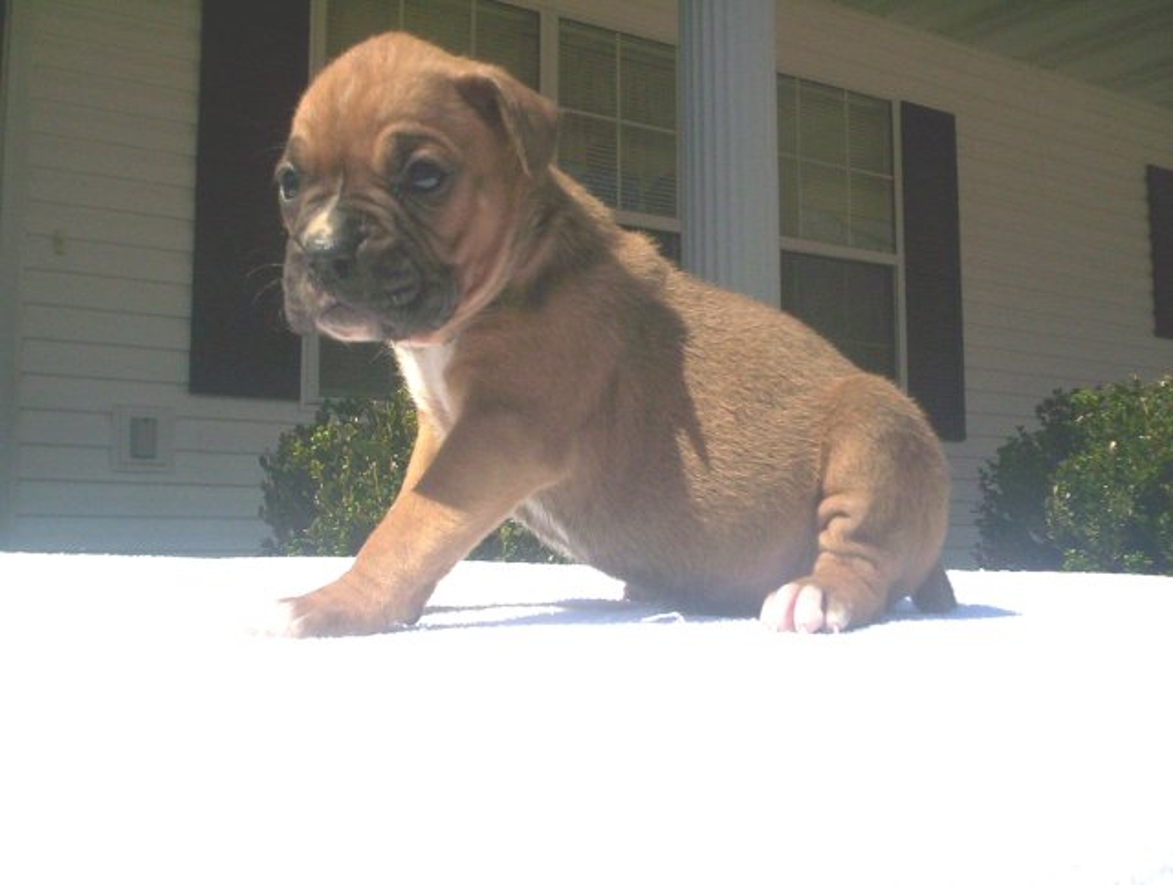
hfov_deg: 48.9
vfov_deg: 37.9
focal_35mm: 38
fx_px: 1291
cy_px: 442
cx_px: 586
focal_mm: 4.99
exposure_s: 1/2000
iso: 100
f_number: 4.5
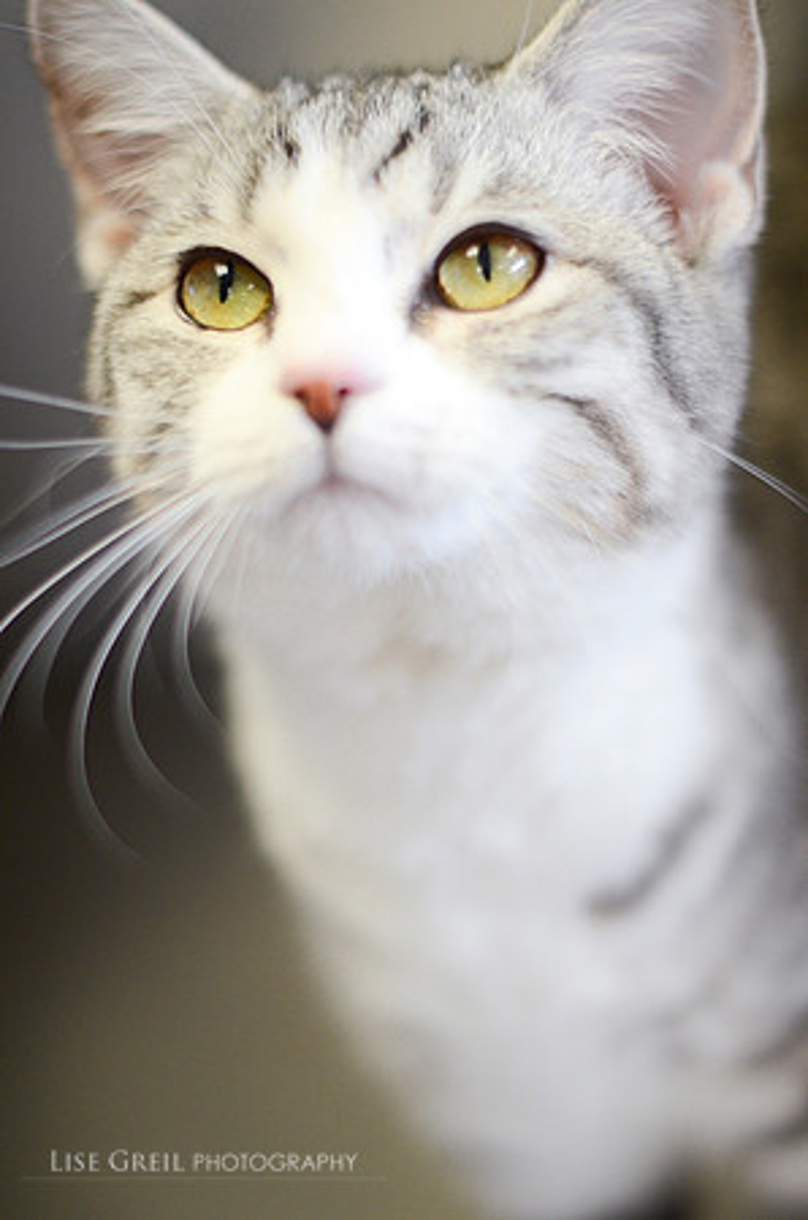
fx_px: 2537
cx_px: 404
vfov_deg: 27.0
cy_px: 610
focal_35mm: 75
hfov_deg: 18.1
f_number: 1.8
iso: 800
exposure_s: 1/640
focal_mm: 50
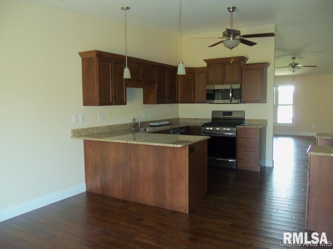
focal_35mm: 29
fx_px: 279
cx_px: 166
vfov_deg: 48.2
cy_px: 124
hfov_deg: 61.7
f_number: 3.4
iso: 200
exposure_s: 1/30
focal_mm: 5.2
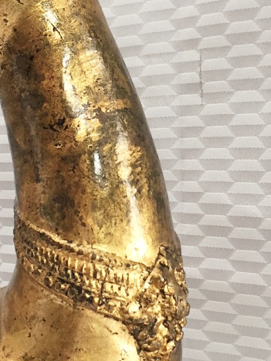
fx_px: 856
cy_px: 160
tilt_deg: -2.7
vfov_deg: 23.8
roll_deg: +0.9
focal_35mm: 82
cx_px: 130
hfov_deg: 18.0
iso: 160
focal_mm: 4.15
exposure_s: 1/33
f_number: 2.2
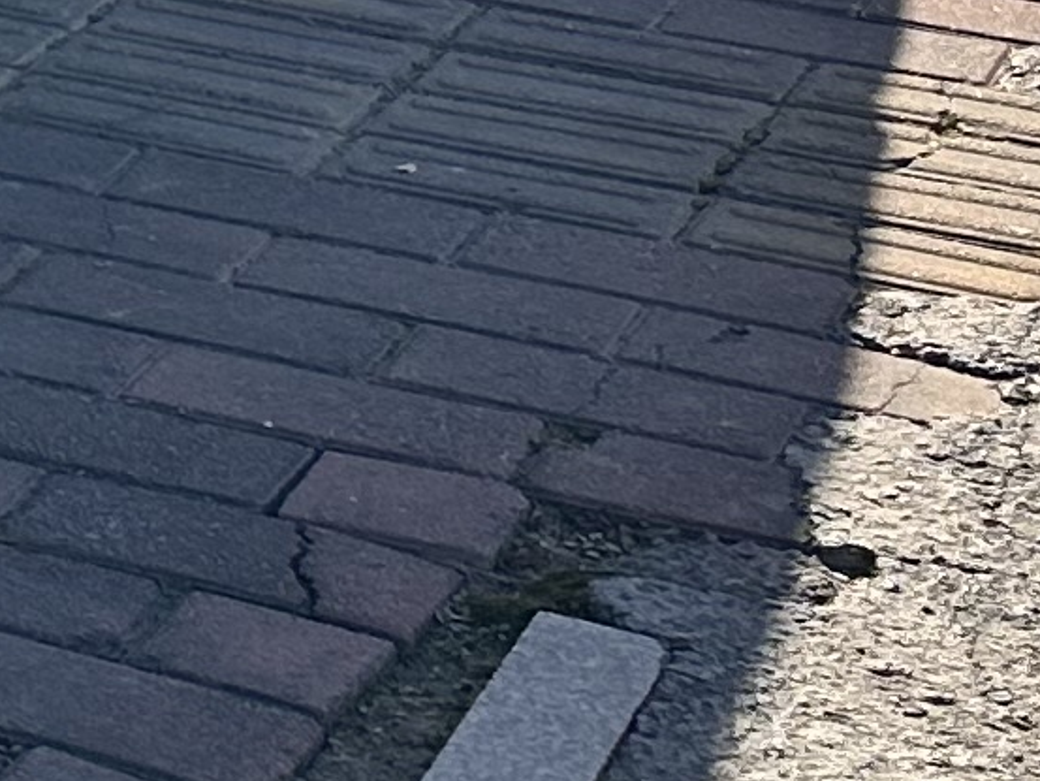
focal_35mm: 175
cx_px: -1046
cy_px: -534
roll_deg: -0.9
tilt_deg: -10.9
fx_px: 5259
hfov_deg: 10.4
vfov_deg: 8.2
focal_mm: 6.86
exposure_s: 1/4184
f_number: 1.78
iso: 80
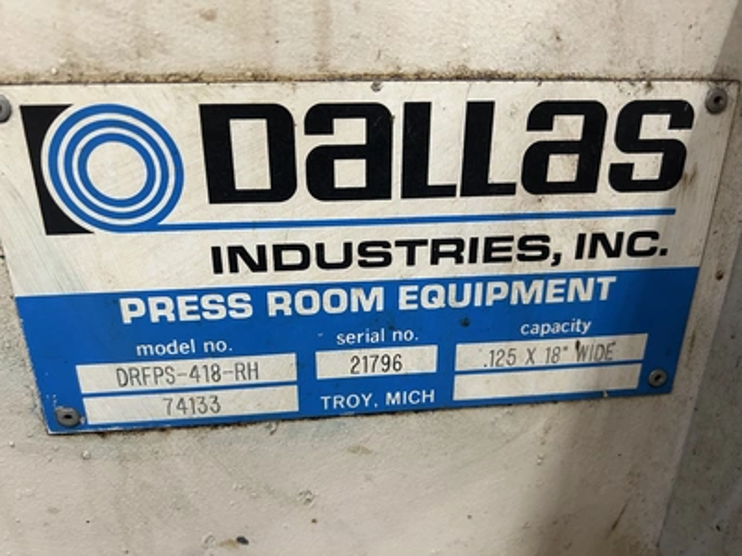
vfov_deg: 53.1
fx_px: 557
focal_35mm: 26
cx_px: 371
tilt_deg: -22.7
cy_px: 278
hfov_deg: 67.3
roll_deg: +0.0
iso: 320
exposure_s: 1/60
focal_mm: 5.7
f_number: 1.5
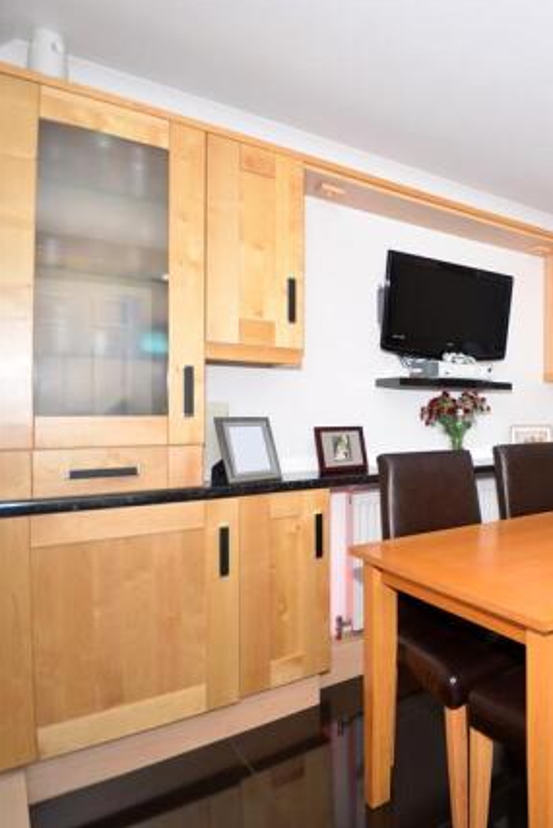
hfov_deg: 41.5
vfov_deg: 76.1
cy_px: 413
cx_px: 633
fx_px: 529
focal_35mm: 23
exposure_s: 1/10
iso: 200
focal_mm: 10
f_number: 5
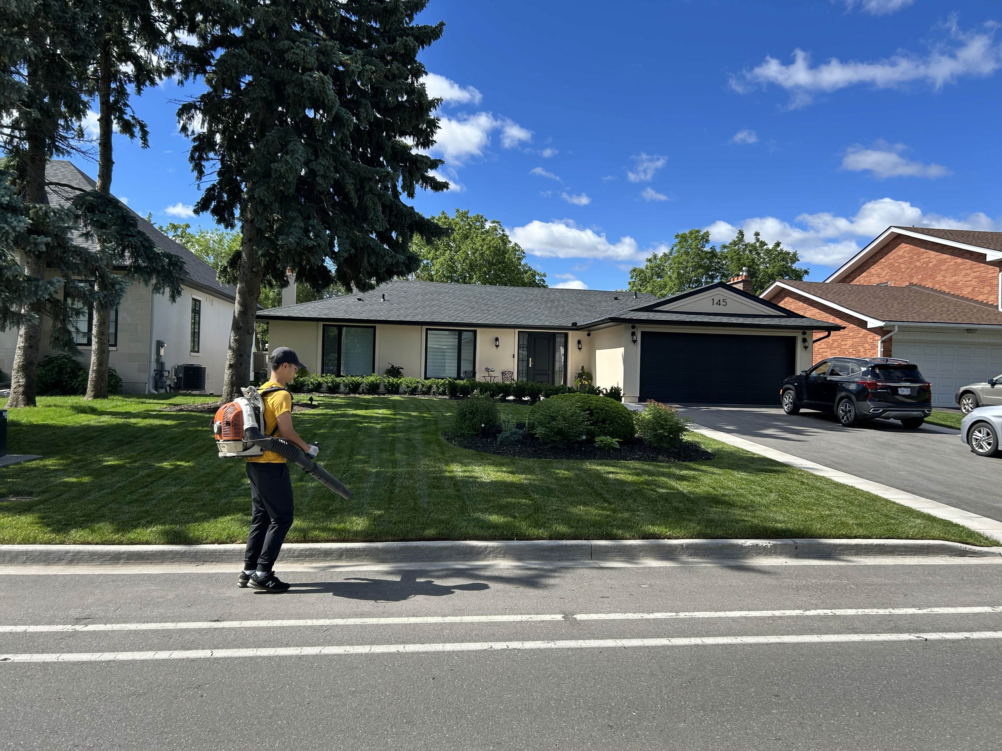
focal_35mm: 26
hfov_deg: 67.3
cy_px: 376
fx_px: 753
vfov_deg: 53.1
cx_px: 501
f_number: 1.5
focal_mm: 5.7
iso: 50
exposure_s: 1/2513
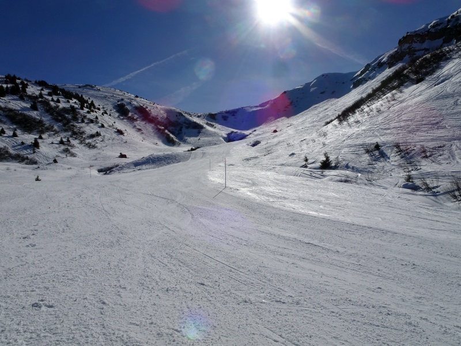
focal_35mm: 24
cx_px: 230
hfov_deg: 71.6
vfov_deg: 56.8
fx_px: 320
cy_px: 173
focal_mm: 4.1
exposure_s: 1/2000
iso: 80
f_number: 5
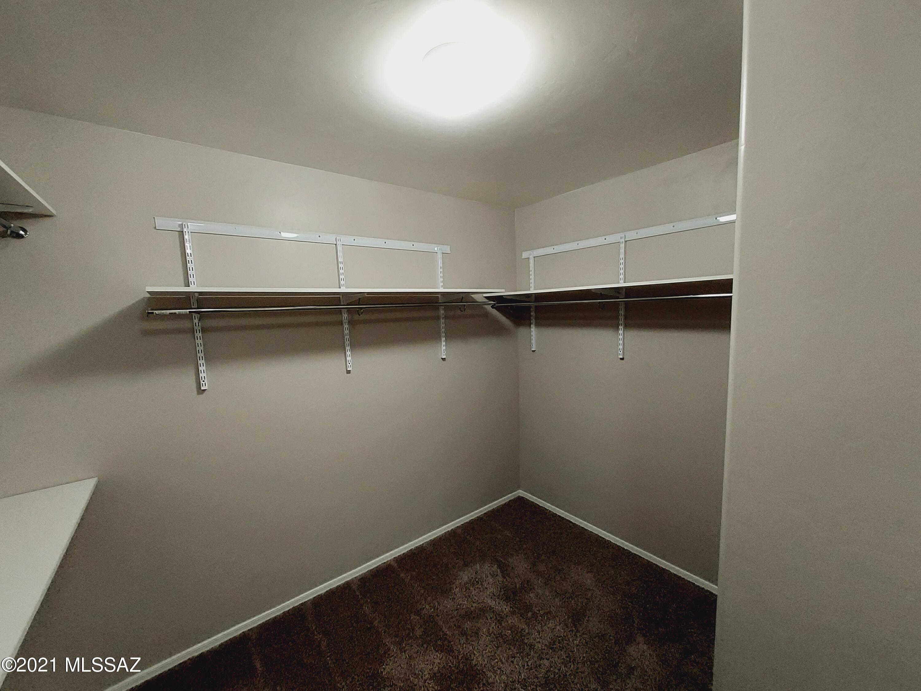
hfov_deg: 106.2
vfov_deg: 89.9
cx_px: 460
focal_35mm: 13
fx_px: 346
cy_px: 346
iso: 250
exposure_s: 1/60
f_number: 2.2
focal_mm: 1.42
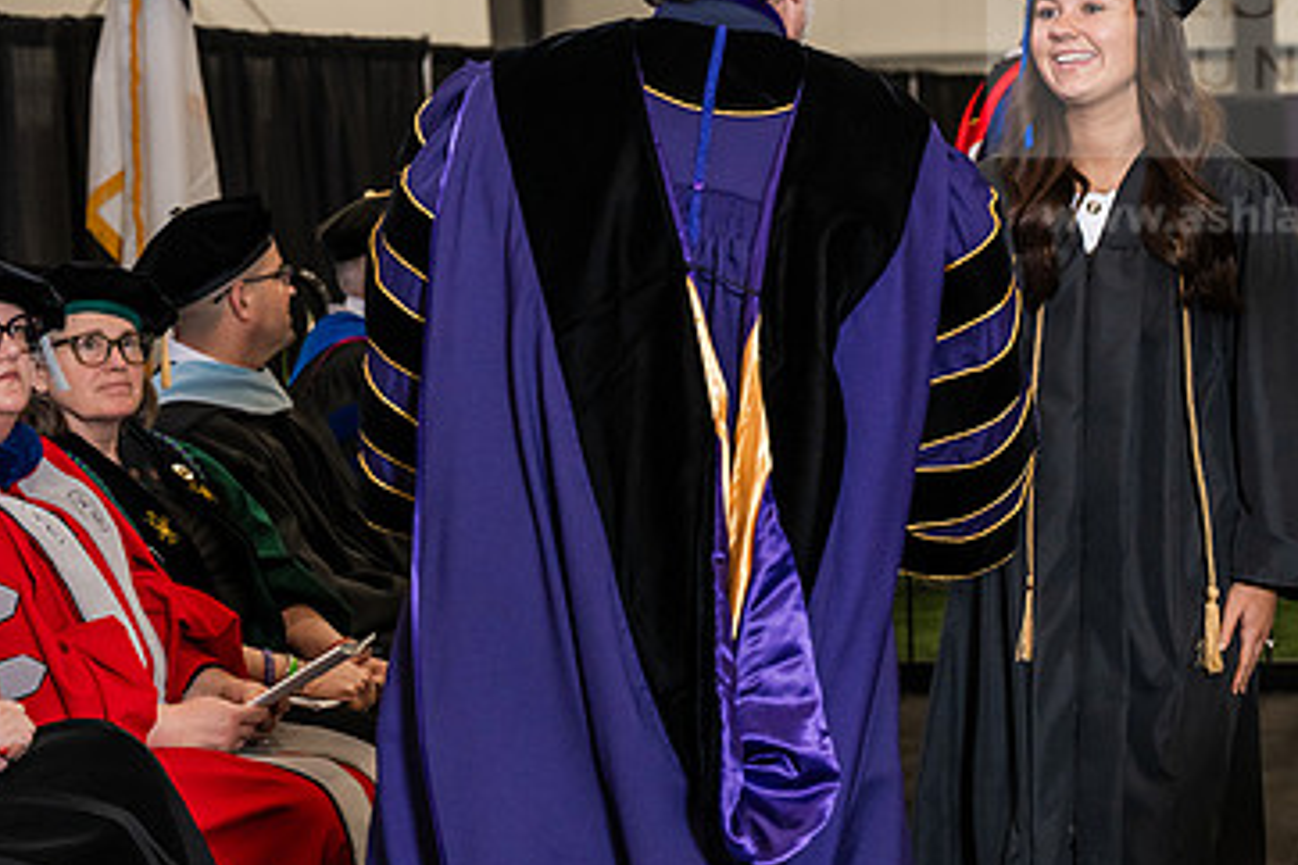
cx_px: 880
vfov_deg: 12.2
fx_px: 4038
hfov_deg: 18.2
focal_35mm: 112
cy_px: 291
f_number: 5
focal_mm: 70
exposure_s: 1/200
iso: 1250
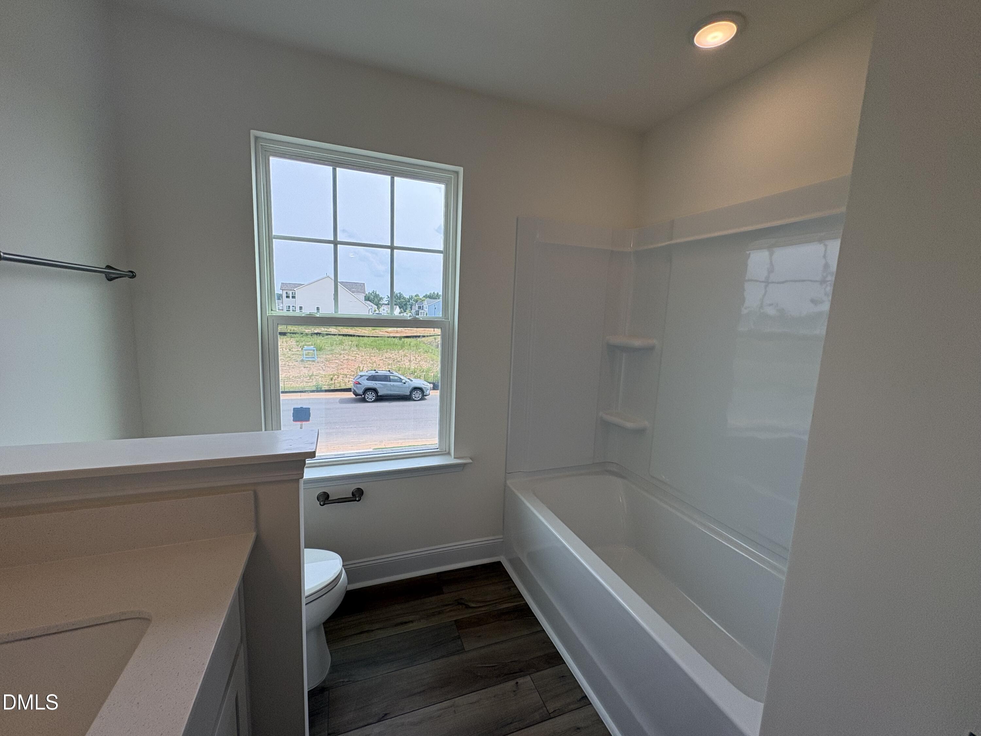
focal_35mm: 14
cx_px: 490
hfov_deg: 102.1
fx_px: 397
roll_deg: -2.4
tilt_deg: -8.0
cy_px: 368
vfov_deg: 85.7
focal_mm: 2.22
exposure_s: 1/537
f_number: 2.2
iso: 64
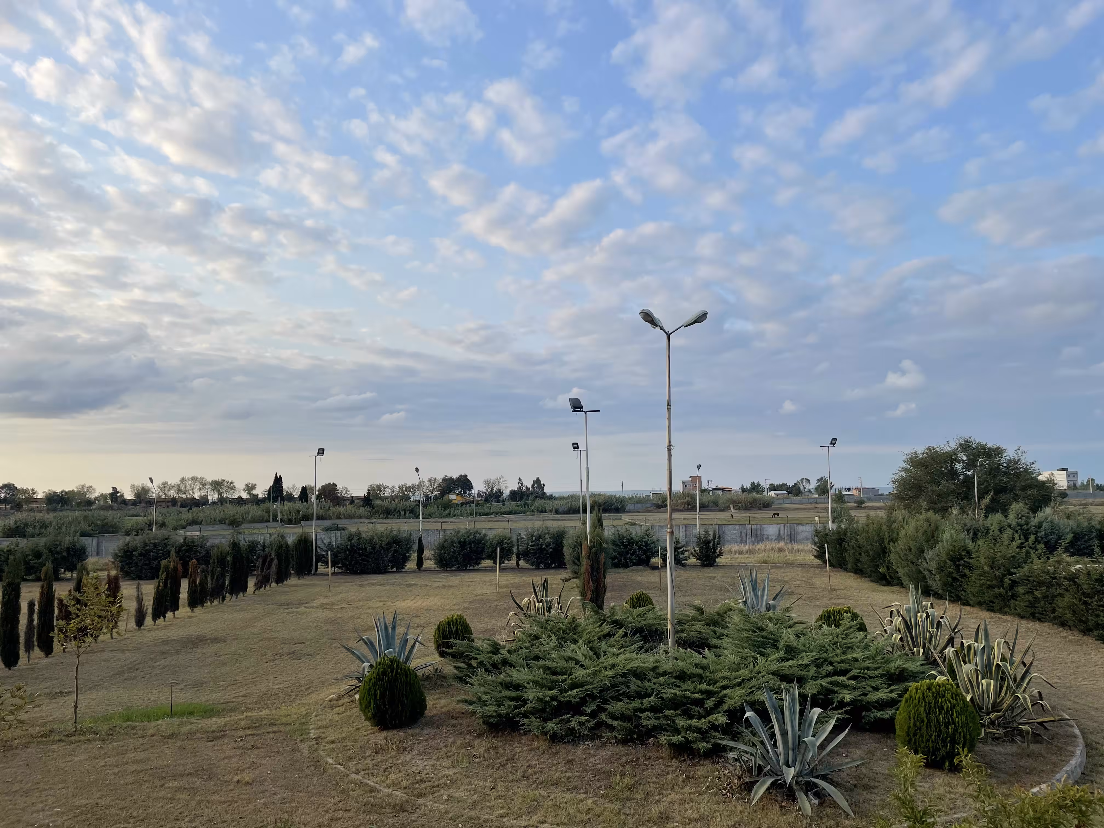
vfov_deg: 53.1
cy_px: 414
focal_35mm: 26
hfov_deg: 67.3
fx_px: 829
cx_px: 552
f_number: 1.6
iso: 32
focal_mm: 4.2
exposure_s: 1/2500
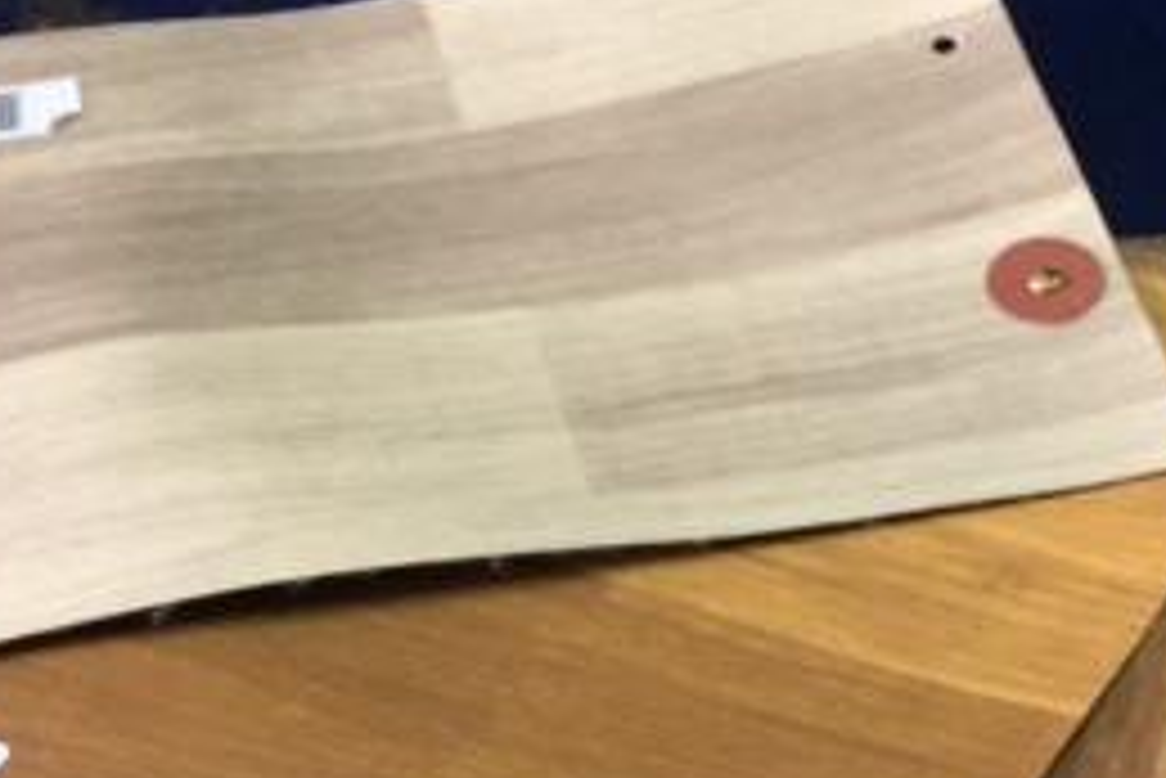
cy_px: 841
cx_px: 1306
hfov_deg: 24.4
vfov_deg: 17.2
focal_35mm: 77
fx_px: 2495
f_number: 2.2
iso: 200
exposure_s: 1/33
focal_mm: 4.12
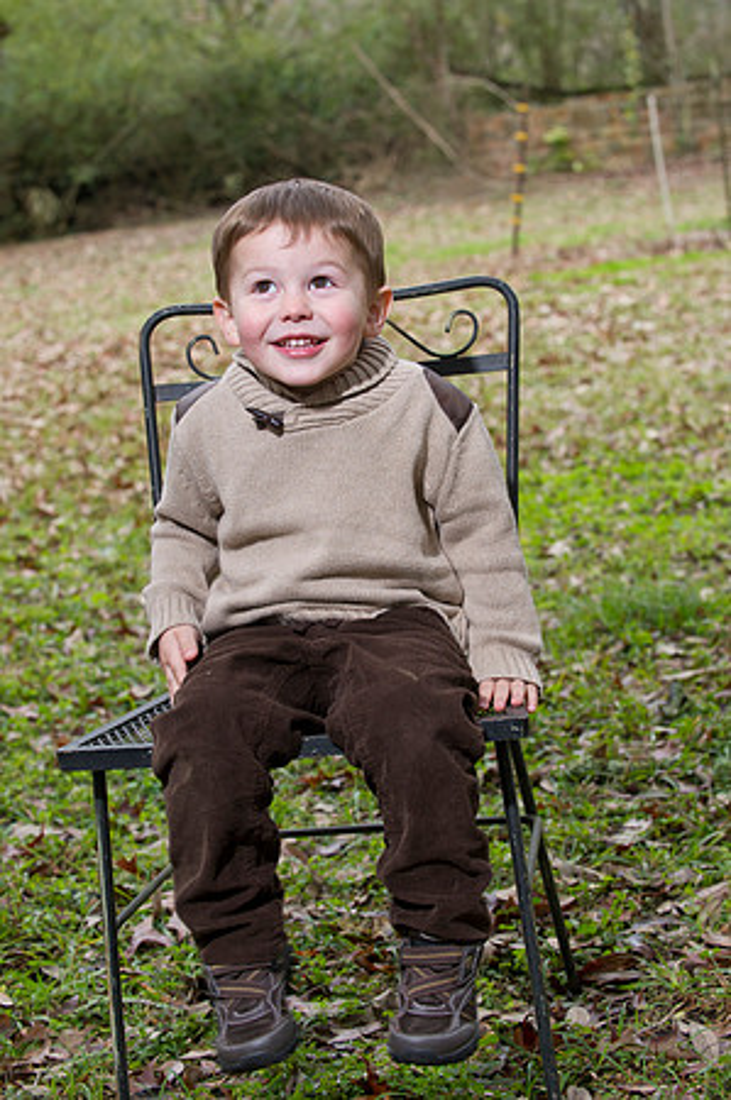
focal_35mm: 70
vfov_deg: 28.9
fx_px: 2137
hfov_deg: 19.4
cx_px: 366
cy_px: 550
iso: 800
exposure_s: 1/125
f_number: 5.6
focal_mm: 70
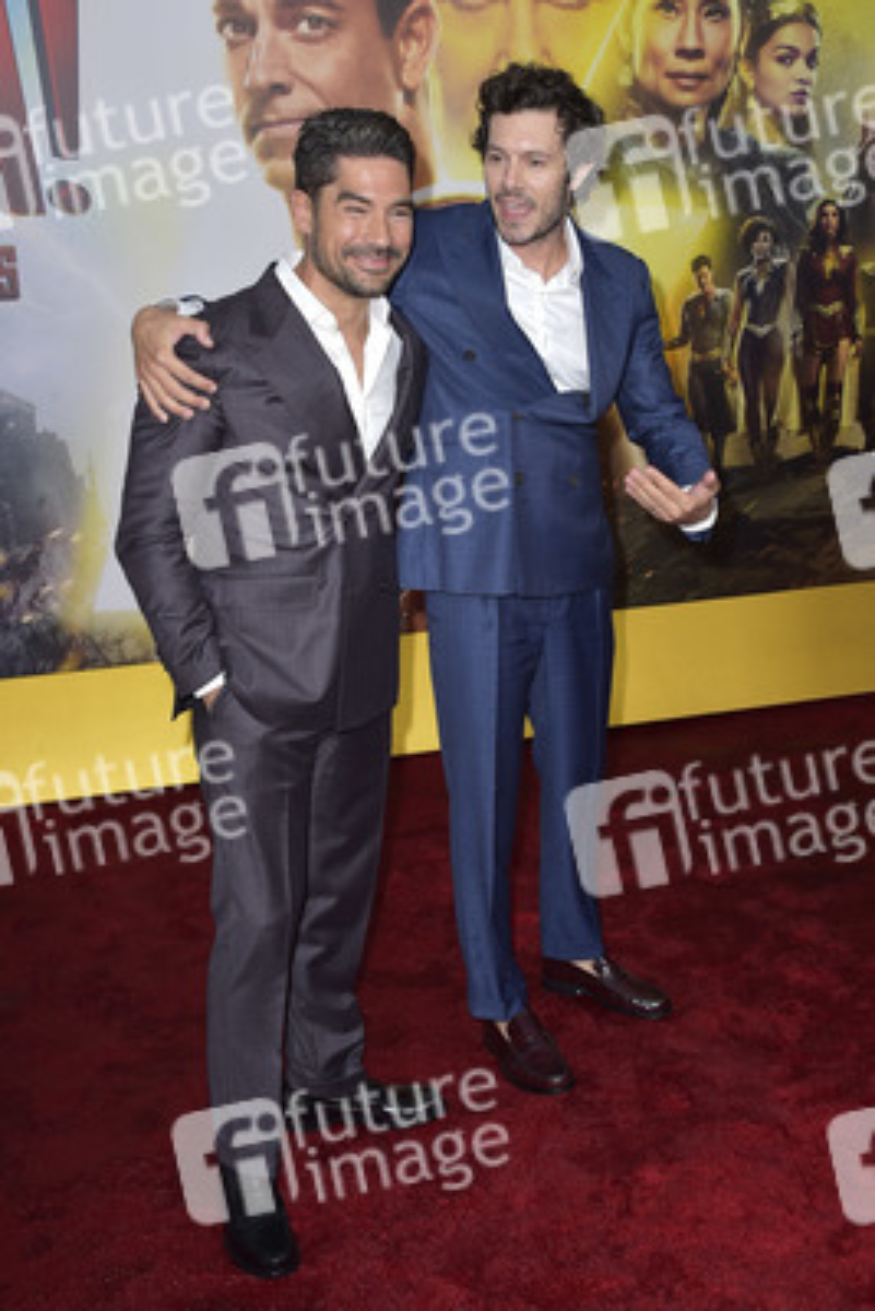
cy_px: 656
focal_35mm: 35
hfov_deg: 37.9
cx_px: 438
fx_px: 1275
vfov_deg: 54.4
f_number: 6.3
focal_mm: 35
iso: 400
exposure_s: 1/250
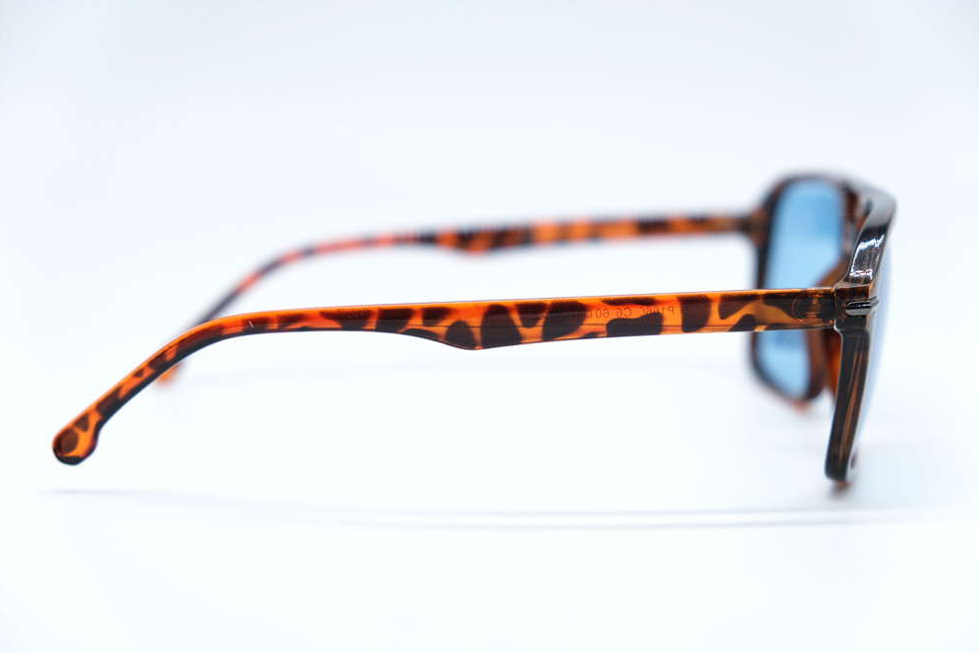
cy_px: 325
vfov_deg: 17.1
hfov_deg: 25.4
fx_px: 2175
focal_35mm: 80
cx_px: 493
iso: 160
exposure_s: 1/180
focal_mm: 52.7
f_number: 4
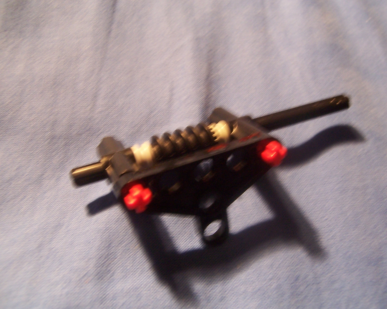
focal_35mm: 35
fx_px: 401
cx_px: 198
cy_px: 156
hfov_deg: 51.5
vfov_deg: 42.2
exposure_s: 1/10
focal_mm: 5.5
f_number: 3.4
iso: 140
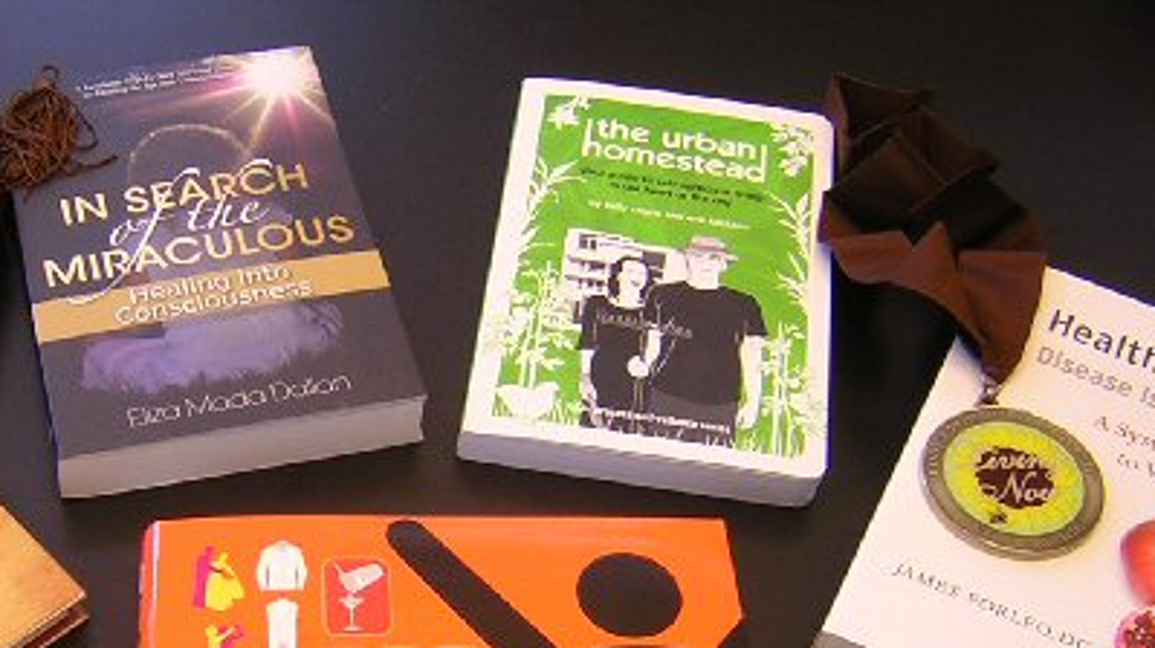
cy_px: 489
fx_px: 1806
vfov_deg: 20.2
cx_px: 426
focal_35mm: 59
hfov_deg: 35.3
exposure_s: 1/9.8
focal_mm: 4.7
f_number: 2.6
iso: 100
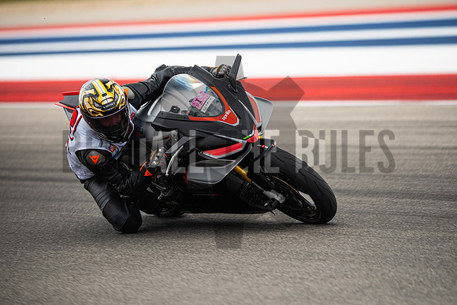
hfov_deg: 6.9
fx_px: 3809
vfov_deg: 4.6
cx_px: 228
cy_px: 152
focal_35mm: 300
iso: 640
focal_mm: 200
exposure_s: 1/5000
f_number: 2
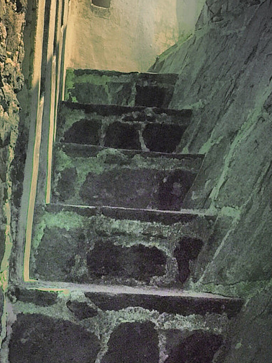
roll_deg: -3.5
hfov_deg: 16.1
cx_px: 119
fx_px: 964
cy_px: -14
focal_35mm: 92
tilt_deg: +15.3
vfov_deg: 20.5
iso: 32
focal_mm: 4.15
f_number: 2.2
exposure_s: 1/1721
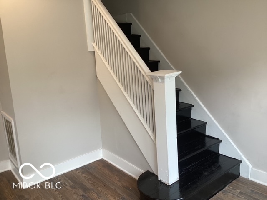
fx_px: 239
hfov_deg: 58.4
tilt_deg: -9.5
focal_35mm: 31
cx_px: 134
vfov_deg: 45.4
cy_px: 100
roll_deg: +1.0
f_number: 2.4
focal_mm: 3.3
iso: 80
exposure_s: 1/60
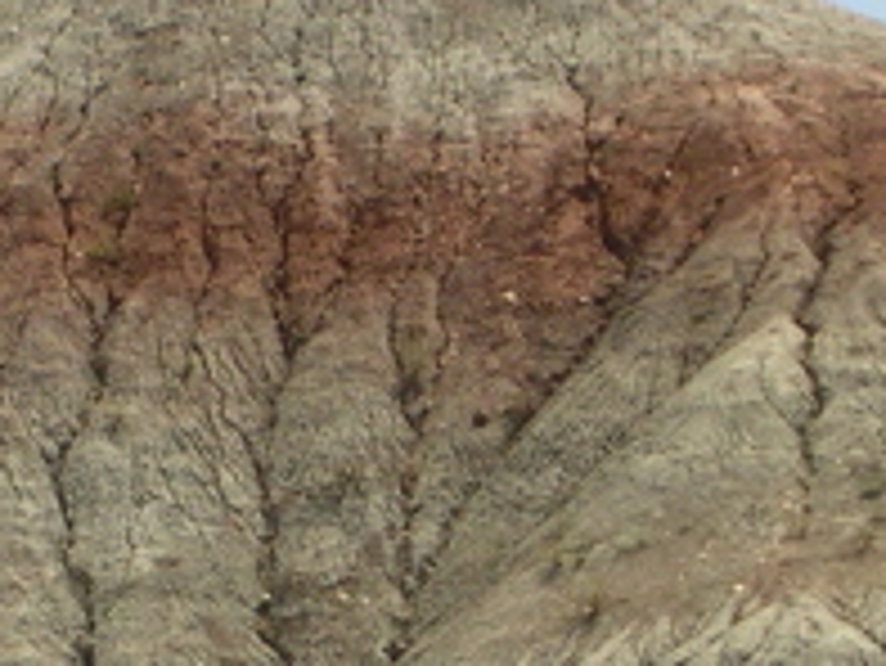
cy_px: 562
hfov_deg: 5.3
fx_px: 9578
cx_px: 36
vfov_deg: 4.0
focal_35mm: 374
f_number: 4.9
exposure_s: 1/393
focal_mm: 17.4
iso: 50
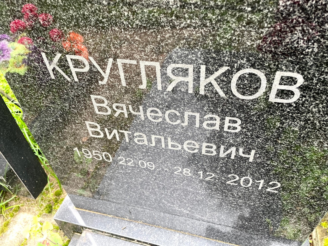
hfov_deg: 67.3
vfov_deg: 53.1
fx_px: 246
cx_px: 164
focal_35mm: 26
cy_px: 123
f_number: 1.6
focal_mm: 4.2
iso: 100
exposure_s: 1/121
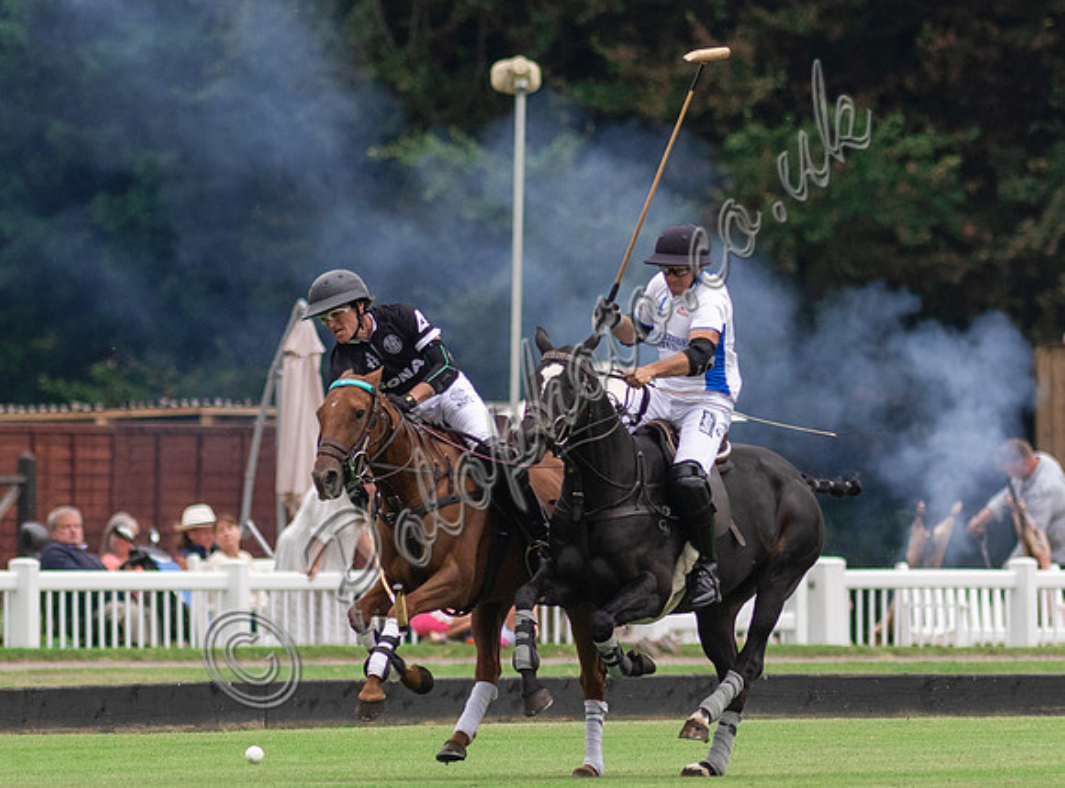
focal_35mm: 990
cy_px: 498
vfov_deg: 1.5
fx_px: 30301
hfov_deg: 2.0
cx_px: 433
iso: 500
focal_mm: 300
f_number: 3.2
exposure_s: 1/2500
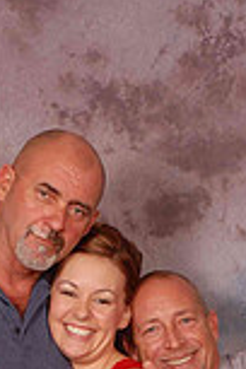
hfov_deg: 9.1
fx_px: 1537
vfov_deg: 13.3
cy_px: 456
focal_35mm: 150
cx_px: 153
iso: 200
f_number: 10
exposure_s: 1/125
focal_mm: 34
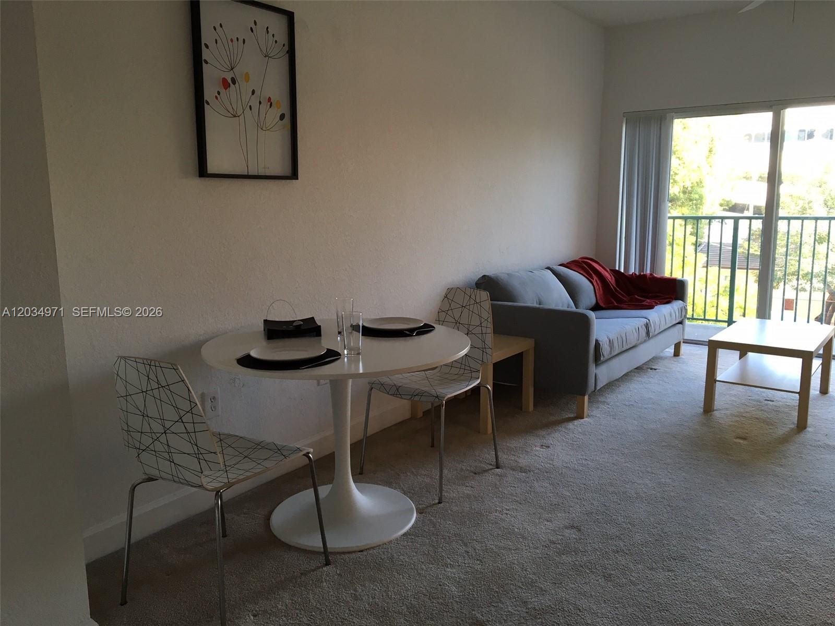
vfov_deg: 48.2
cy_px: 313
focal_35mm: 29
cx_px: 418
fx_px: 700
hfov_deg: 61.7
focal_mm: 4.15
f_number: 2.2
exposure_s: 1/30
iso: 50
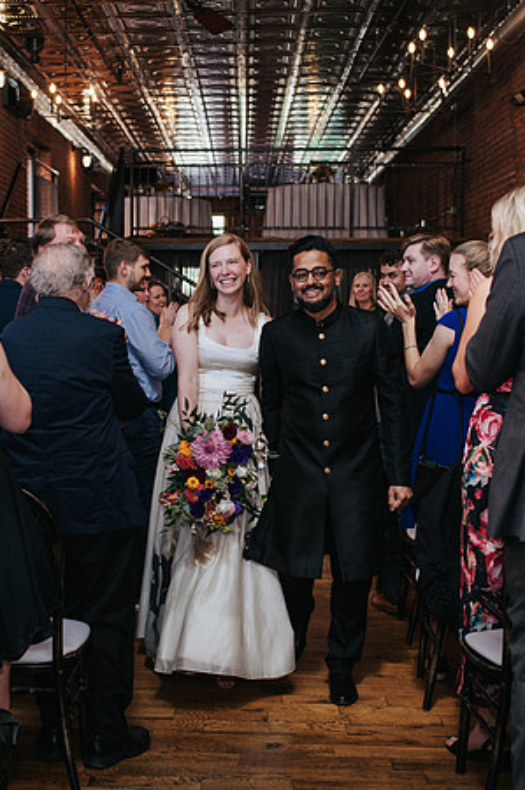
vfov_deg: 37.8
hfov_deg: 25.4
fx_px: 1155
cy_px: 395
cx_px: 157
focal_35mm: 53
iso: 800
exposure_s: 1/200
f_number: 3.2
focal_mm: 35
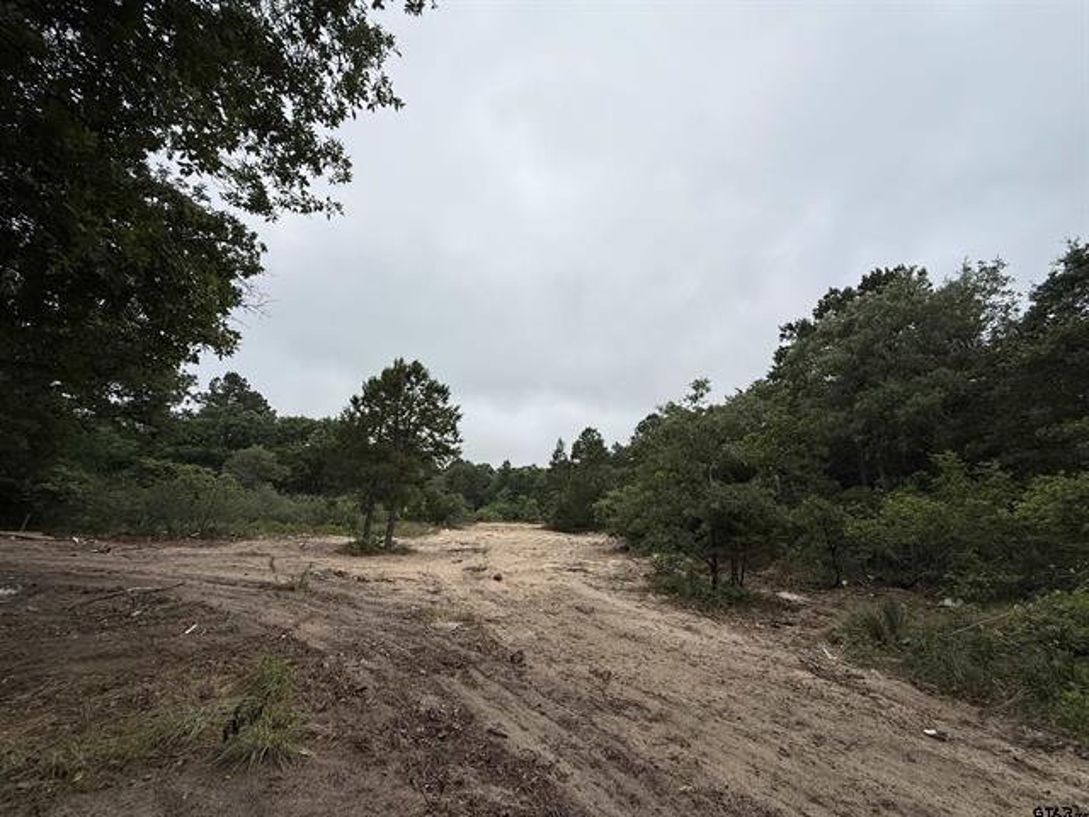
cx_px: 544
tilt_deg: +11.5
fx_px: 440
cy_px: 408
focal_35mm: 14
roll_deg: -1.9
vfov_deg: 85.7
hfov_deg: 102.1
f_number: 2.2
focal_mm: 2.22
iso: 50
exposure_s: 1/1105
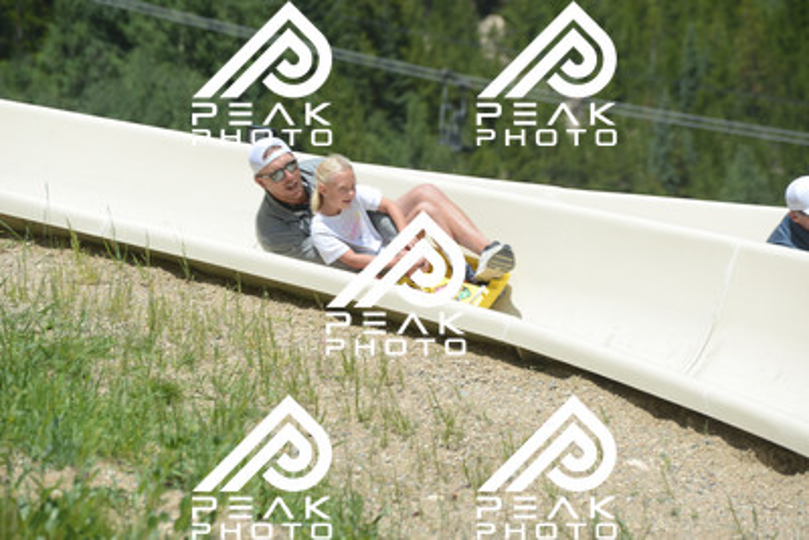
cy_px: 270
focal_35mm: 195
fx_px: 4383
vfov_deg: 7.0
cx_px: 404
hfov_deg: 10.5
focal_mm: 195
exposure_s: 1/640
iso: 180
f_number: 6.3
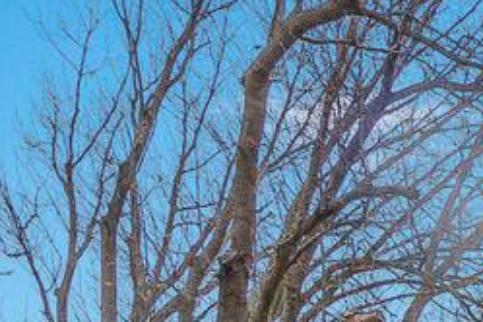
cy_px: 836
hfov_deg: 11.8
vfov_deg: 10.3
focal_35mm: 111
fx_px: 1489
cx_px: 1379
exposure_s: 1/640
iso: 800
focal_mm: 16
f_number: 8
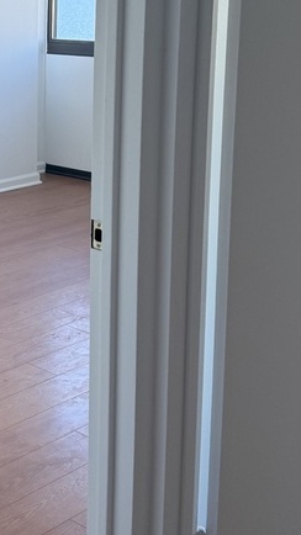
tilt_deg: -8.7
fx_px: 923
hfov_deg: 17.6
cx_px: -69
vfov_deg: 31.8
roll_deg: -0.1
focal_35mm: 65
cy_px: 132
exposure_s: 1/240
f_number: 1.78
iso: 100
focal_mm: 6.76
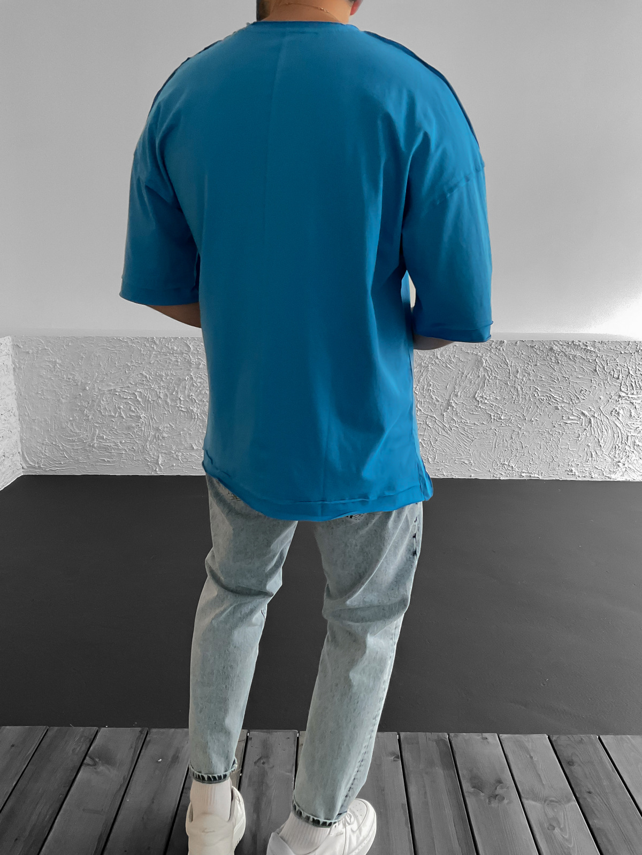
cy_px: 428
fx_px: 717
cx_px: 321
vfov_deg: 61.7
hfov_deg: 48.2
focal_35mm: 29
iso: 125
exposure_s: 1/50
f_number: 1.8
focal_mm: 3
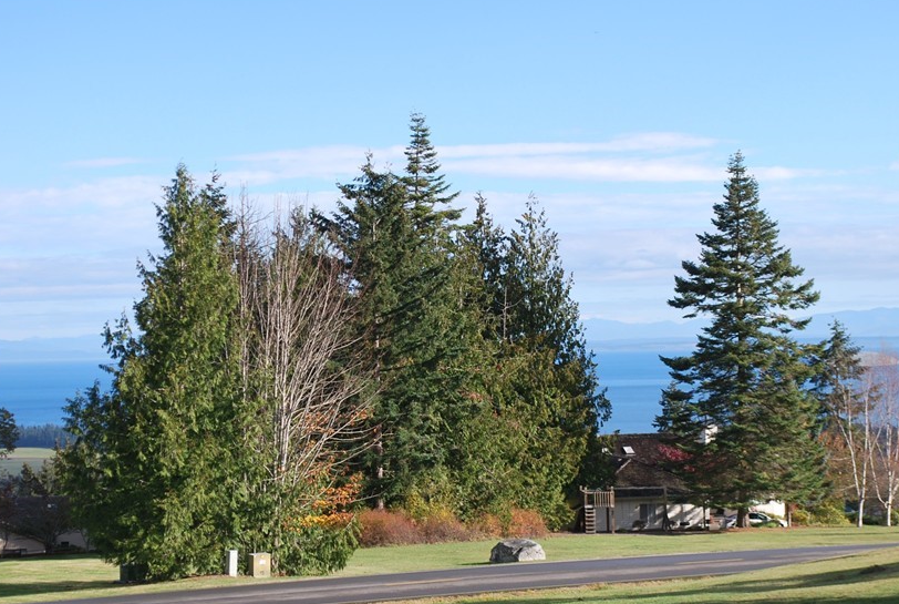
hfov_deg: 22.1
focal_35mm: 92
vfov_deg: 14.9
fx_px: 2302
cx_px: 512
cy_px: 262
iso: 100
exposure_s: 1/200
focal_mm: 46
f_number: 7.1
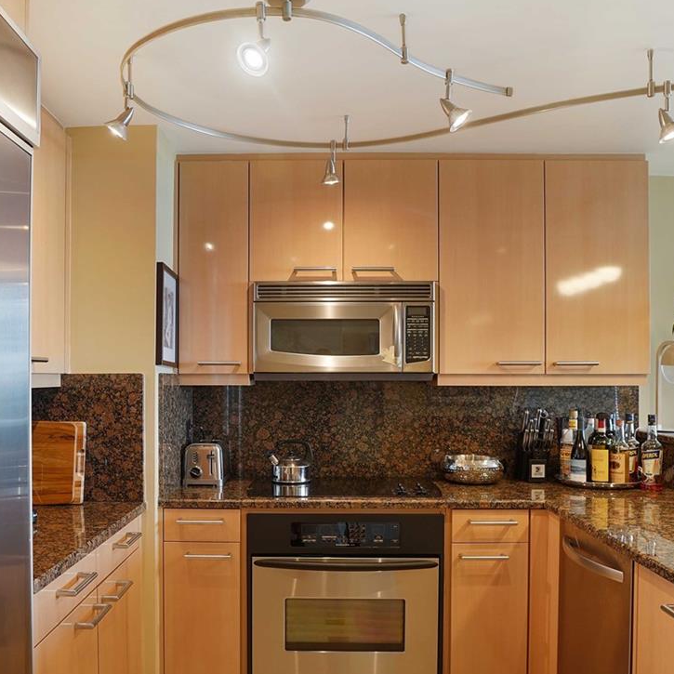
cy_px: 380
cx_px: 301
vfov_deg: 53.9
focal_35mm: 30
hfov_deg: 53.9
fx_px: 661
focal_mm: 16
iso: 500
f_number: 4.5
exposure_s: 1/100
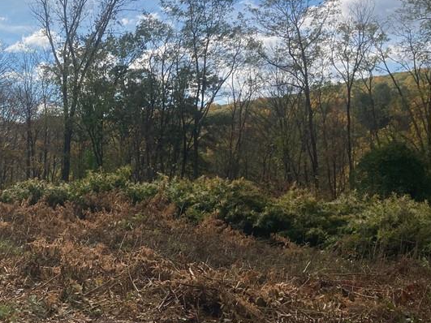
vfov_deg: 26.9
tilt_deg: +5.3
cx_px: 89
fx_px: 672
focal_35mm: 54
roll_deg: +1.4
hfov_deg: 34.5
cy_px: 111
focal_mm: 3.99
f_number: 1.8
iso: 25
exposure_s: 1/4049
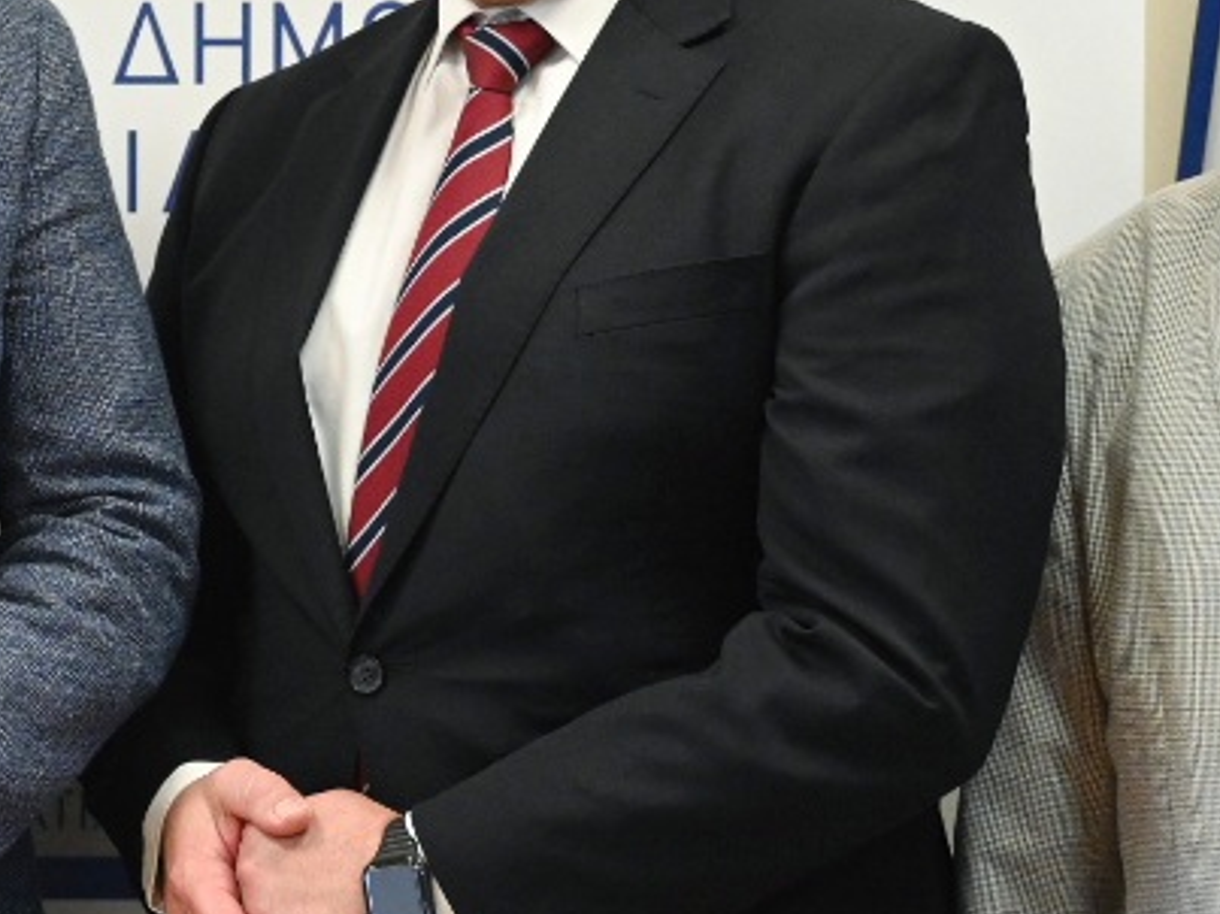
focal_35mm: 114
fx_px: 4014
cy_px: 487
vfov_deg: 13.0
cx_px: -115
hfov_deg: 16.8
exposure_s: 1/500
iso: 3200
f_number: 2.8
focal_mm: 29.5
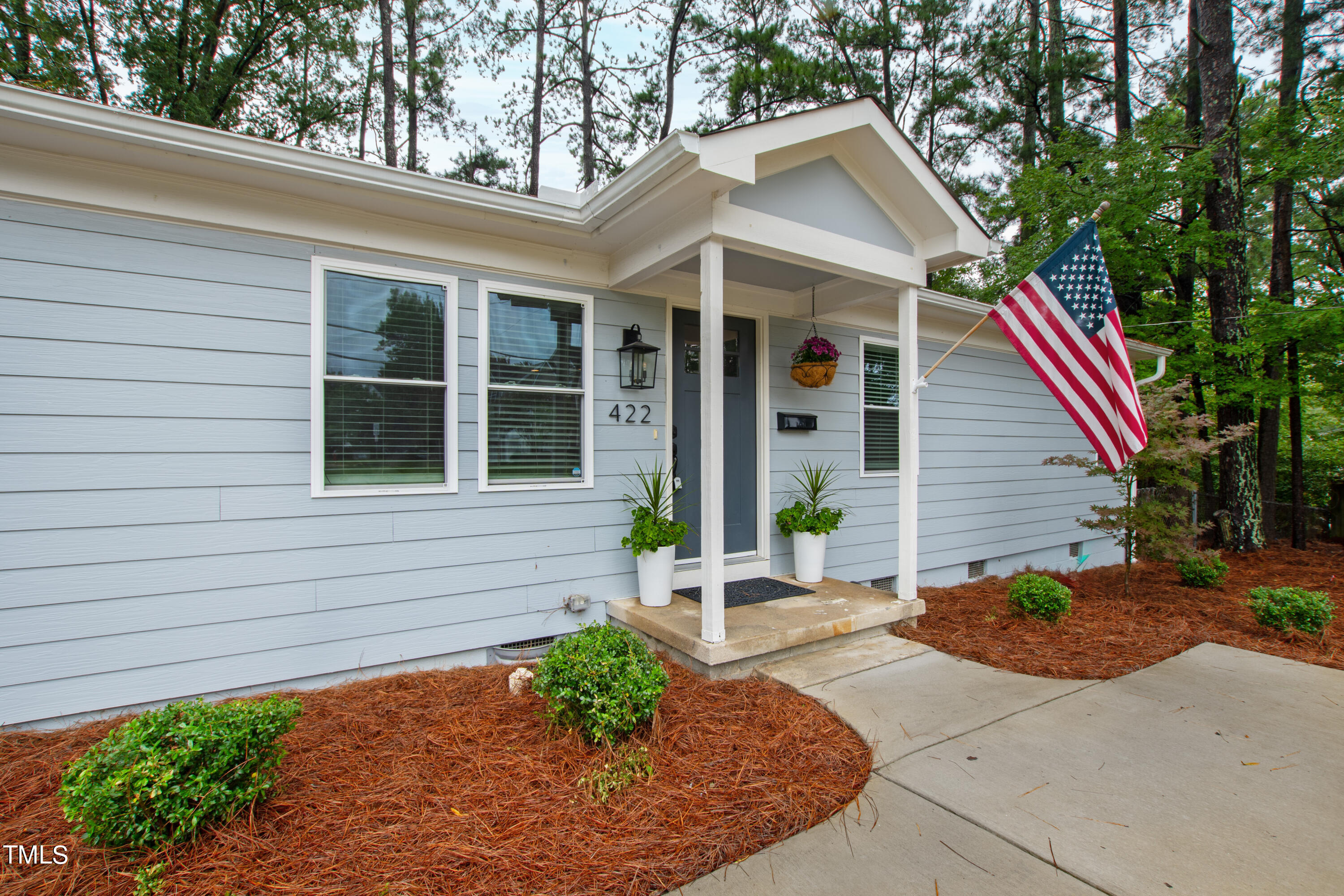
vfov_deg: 77.3
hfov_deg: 100.4
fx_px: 560
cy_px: 448
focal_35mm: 15
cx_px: 672
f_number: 8
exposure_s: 1/30
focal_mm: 10
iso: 100
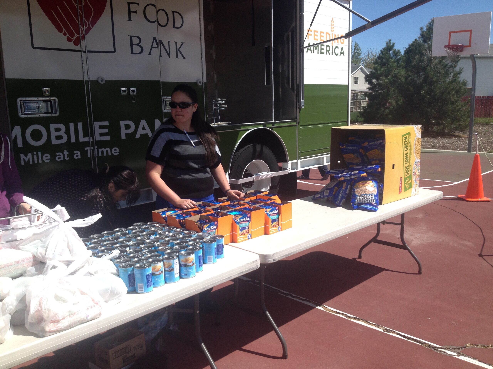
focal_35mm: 35
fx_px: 498
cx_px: 246
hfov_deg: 52.6
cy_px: 184
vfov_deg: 40.7
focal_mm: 4.28
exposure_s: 1/1972
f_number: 2.4
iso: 64
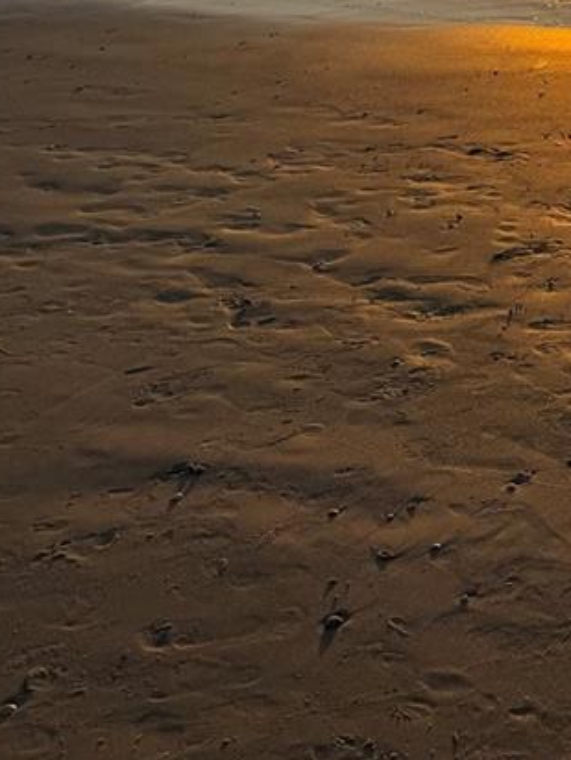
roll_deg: +1.4
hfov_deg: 19.7
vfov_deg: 23.9
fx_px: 1537
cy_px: -270
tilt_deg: -5.3
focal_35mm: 70
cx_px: 693
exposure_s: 1/4608
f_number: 1.78
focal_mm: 6.76
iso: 80
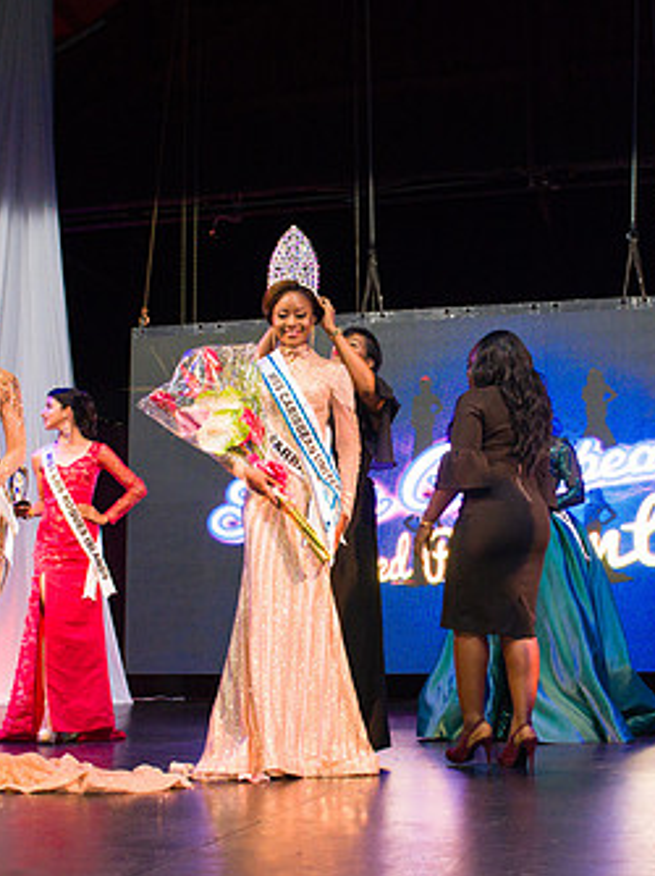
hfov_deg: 31.3
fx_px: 1162
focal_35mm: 46
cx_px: 423
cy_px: 469
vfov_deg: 41.2
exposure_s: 1/160
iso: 4000
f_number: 5
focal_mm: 24
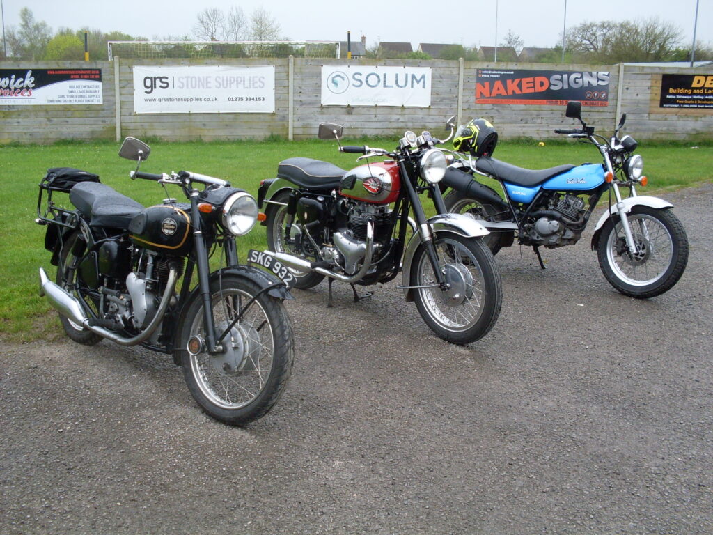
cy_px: 268
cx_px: 356
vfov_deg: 37.7
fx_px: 783
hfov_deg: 49.0
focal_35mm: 38
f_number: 2.8
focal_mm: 6.3
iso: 80
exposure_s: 1/500
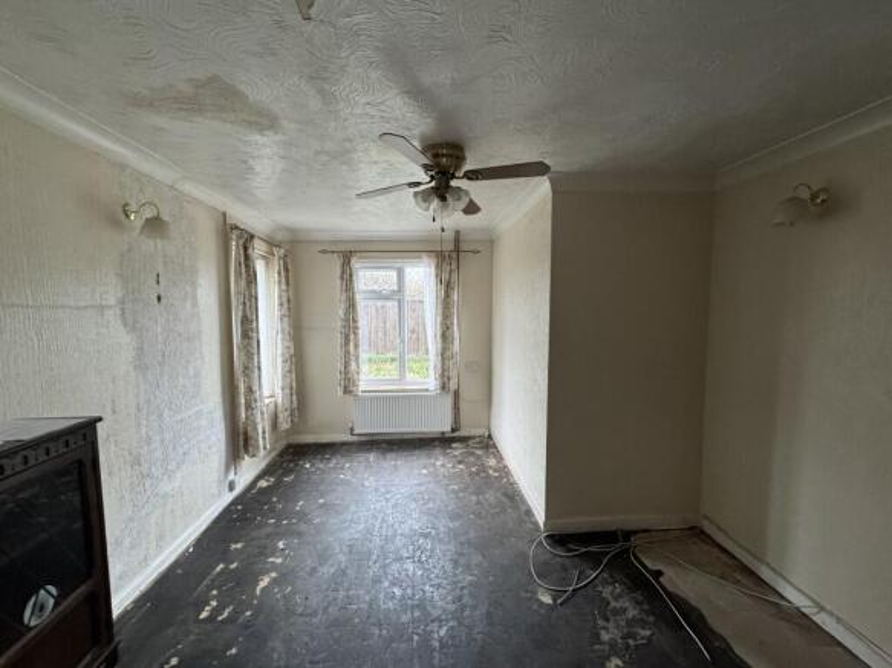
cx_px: 446
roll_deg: -0.6
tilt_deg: -4.1
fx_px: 361
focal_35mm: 14
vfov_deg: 85.7
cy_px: 334
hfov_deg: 102.1
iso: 320
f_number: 2.2
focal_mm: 2.22
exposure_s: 1/99
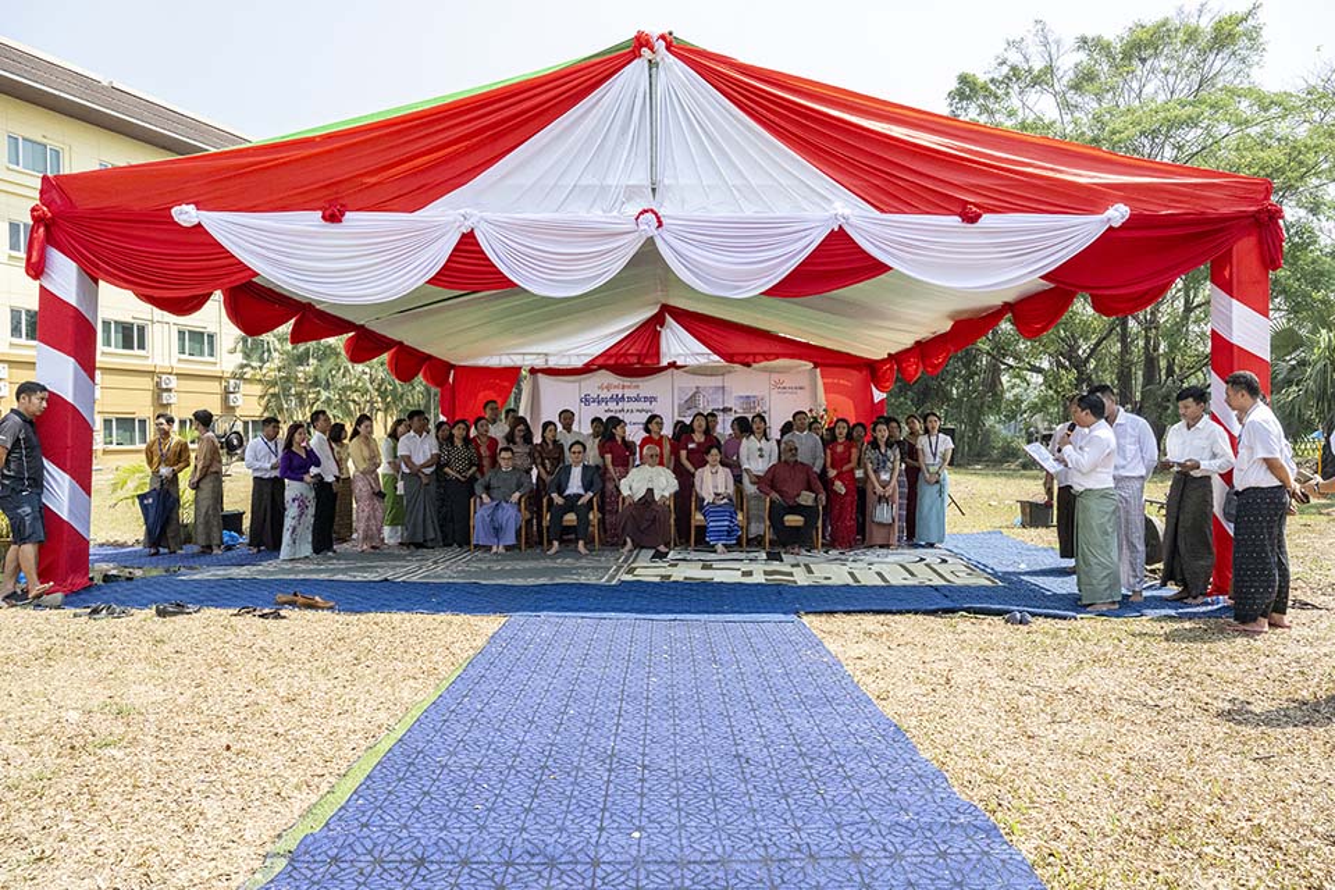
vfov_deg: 53.1
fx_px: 890
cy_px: 445
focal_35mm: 24
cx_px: 668
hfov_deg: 73.7
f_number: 8
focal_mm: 24
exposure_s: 1/2000
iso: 2000
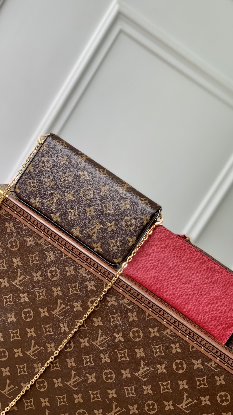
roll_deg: -32.6
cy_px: 208
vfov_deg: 36.6
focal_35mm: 57
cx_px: 148
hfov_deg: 21.0
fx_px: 626
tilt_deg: -8.5
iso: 20
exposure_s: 1/122
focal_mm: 6
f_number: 2.4
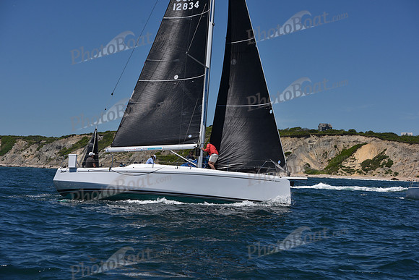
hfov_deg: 28.8
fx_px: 815
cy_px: 140
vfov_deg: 19.5
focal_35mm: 70
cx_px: 210
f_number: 8
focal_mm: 70
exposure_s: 1/800
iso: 250
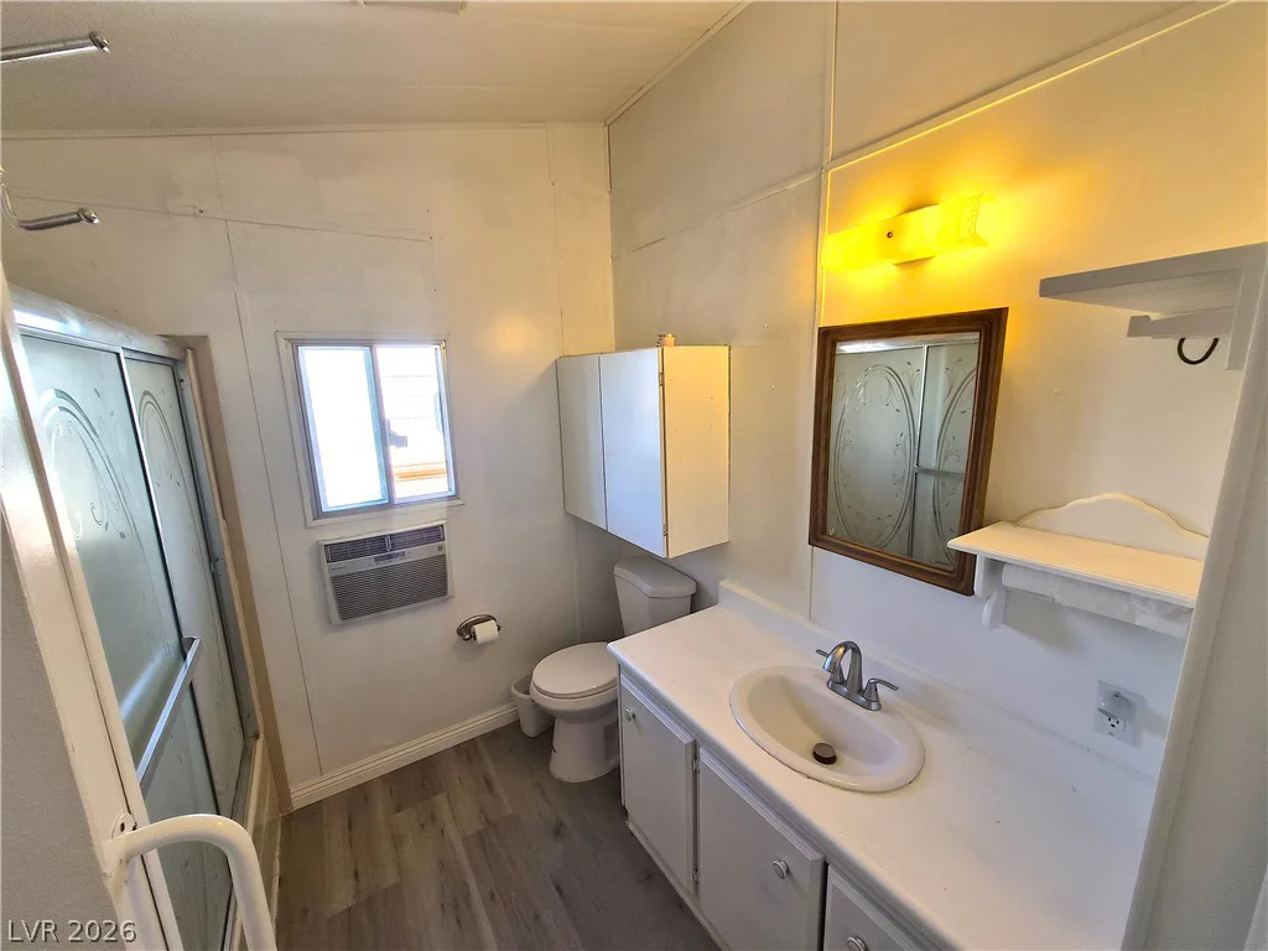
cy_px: 476
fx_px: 476
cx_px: 634
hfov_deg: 106.2
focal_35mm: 13
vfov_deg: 89.9
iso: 32
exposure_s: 1/60
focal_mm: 1.7
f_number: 2.2
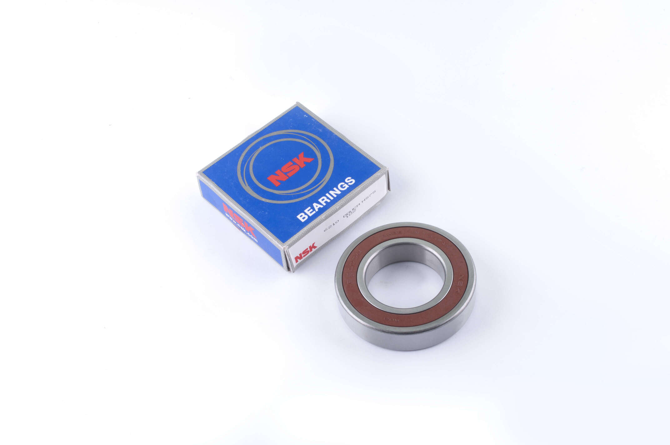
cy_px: 222
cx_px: 335
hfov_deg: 41.2
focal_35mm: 48
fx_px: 892
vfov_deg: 28.0
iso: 100
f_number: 16
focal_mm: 32
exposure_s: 1/125
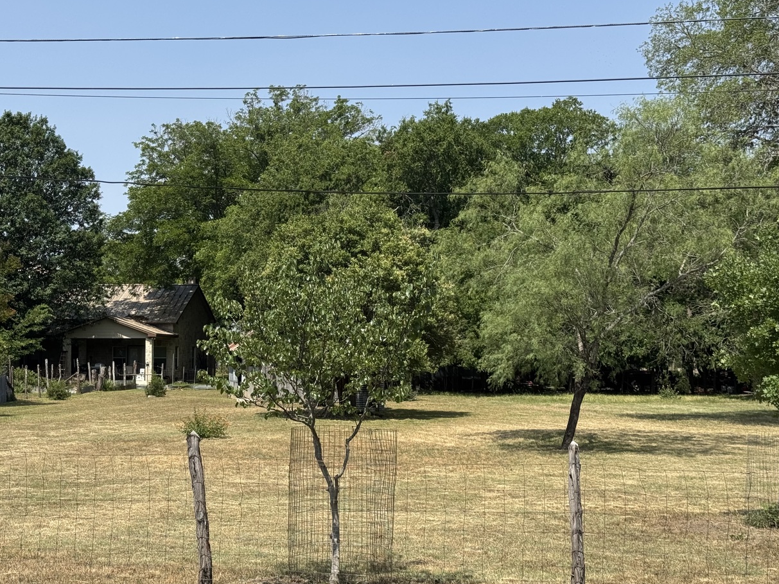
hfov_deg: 33.7
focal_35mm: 57
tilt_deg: -0.5
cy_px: 328
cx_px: 319
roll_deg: -0.8
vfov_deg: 25.6
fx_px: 1282
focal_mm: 6.76
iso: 64
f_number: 1.78
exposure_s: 1/3257
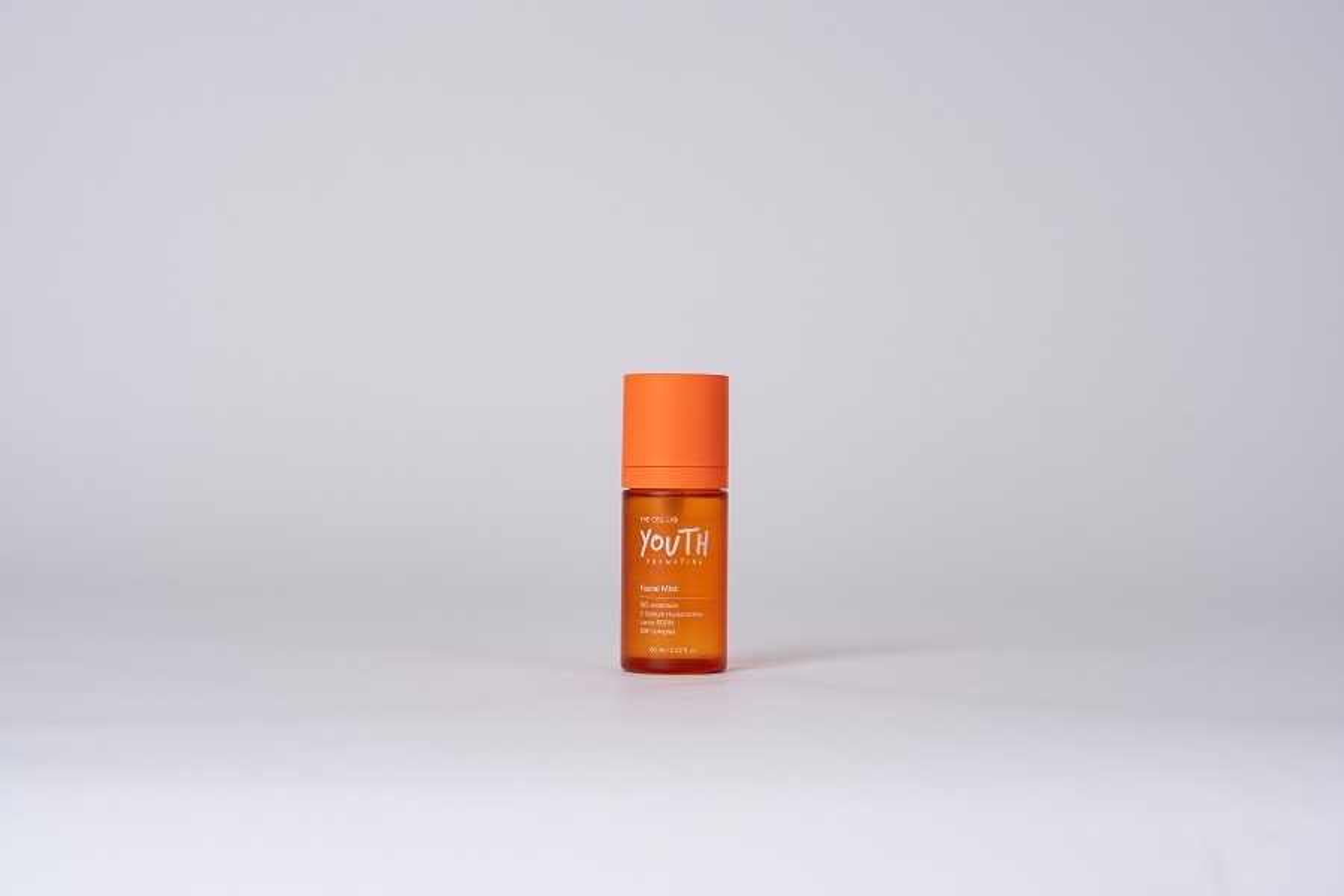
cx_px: 672
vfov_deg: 21.2
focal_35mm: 64
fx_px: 2389
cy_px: 448
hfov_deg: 31.4
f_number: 8
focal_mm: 64
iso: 250
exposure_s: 1/100
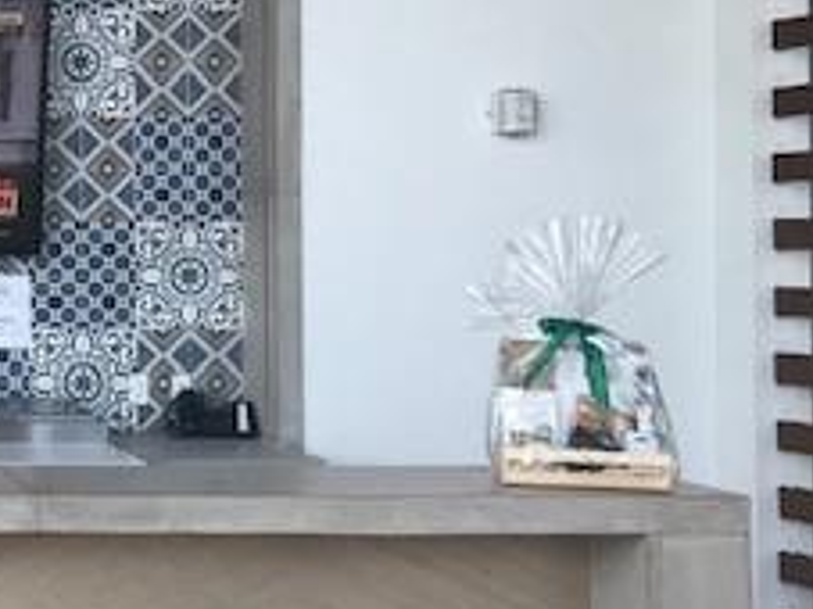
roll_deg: -0.9
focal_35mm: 79
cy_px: 226
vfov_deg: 18.6
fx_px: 1854
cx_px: -312
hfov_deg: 21.7
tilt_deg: +1.8
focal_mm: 3.99
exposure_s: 1/381
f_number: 1.8
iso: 20
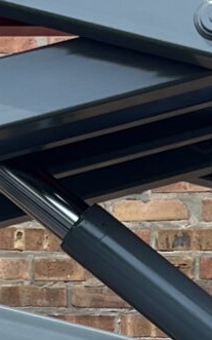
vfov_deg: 9.7
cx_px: 200
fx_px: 1968
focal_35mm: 213
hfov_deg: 6.2
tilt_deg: +7.6
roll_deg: +0.0
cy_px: 451
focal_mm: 5.7
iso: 50
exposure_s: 1/1698
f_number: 1.5
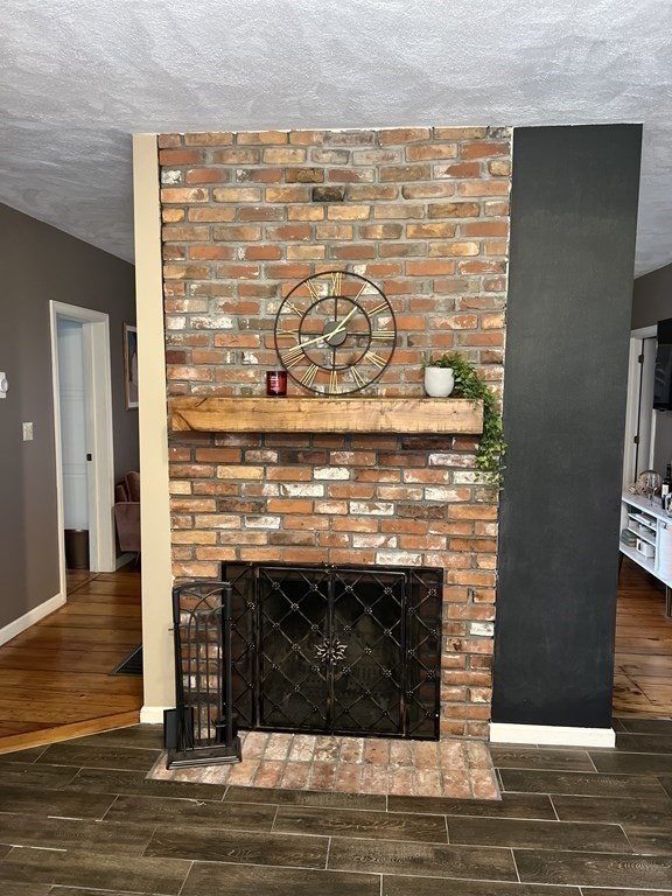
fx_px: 673
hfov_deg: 53.1
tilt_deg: -5.6
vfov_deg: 67.3
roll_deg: +0.7
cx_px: 336
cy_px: 448
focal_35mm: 26
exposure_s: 1/60
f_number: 1.5
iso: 500
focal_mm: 5.7
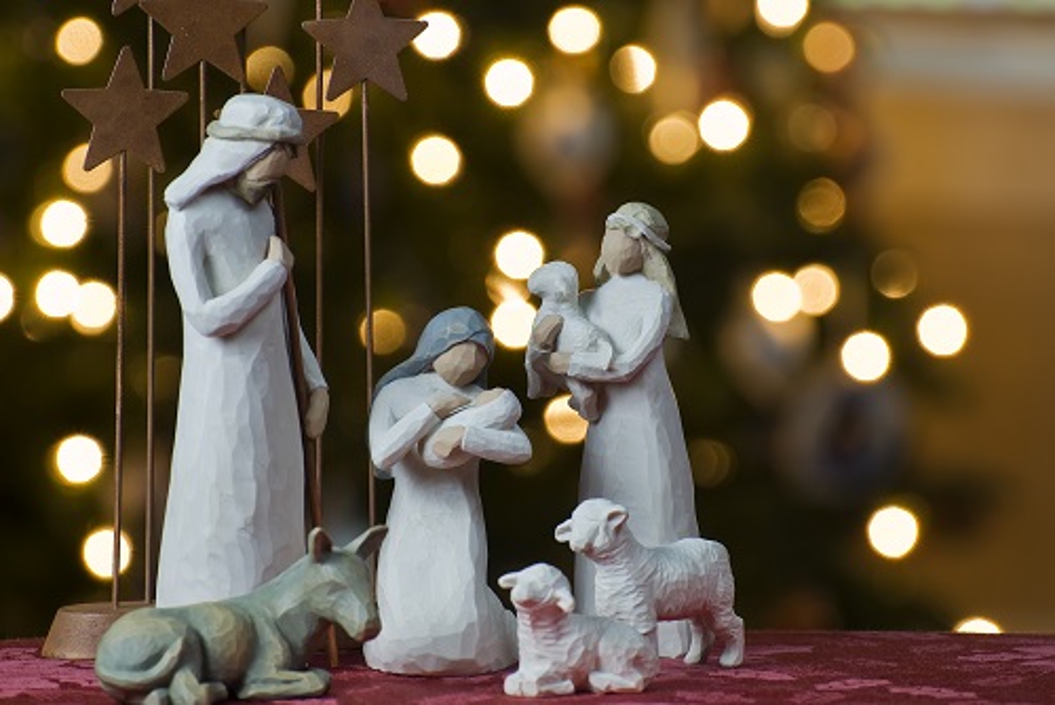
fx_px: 10995
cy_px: 352
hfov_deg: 5.5
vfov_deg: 3.7
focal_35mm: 375
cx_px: 528
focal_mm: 250
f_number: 5.6
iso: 100
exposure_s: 1
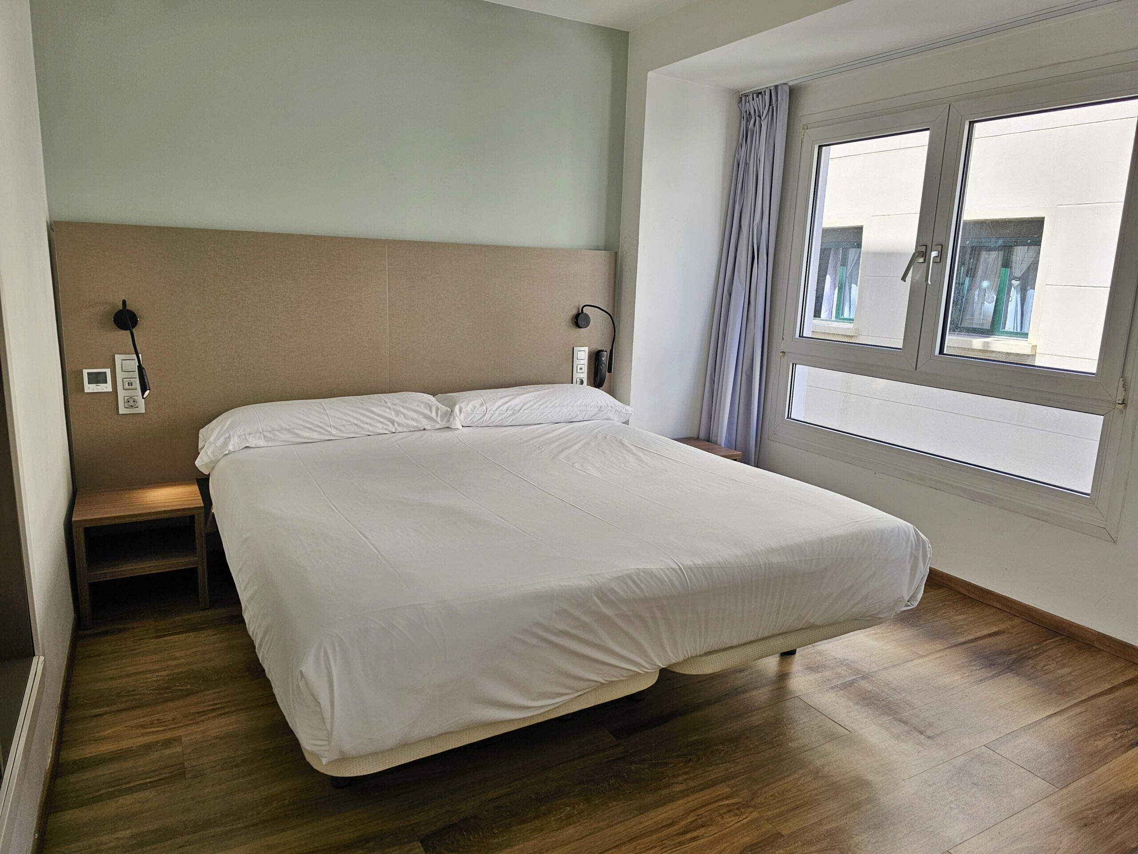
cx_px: 569
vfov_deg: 58.9
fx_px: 756
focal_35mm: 23
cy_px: 427
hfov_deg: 73.9
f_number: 1.7
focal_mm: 6.3
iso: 25
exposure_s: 1/100
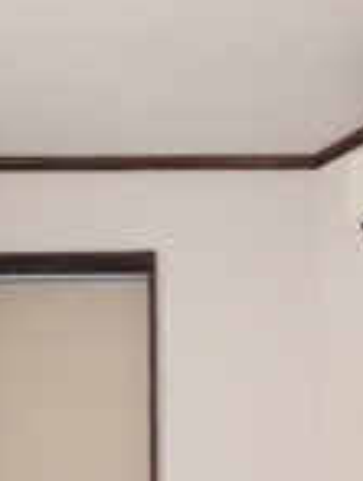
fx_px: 1183
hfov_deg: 16.5
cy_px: 782
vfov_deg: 19.2
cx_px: 471
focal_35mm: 85
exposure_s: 1/135
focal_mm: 1.95
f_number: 2.2
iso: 40
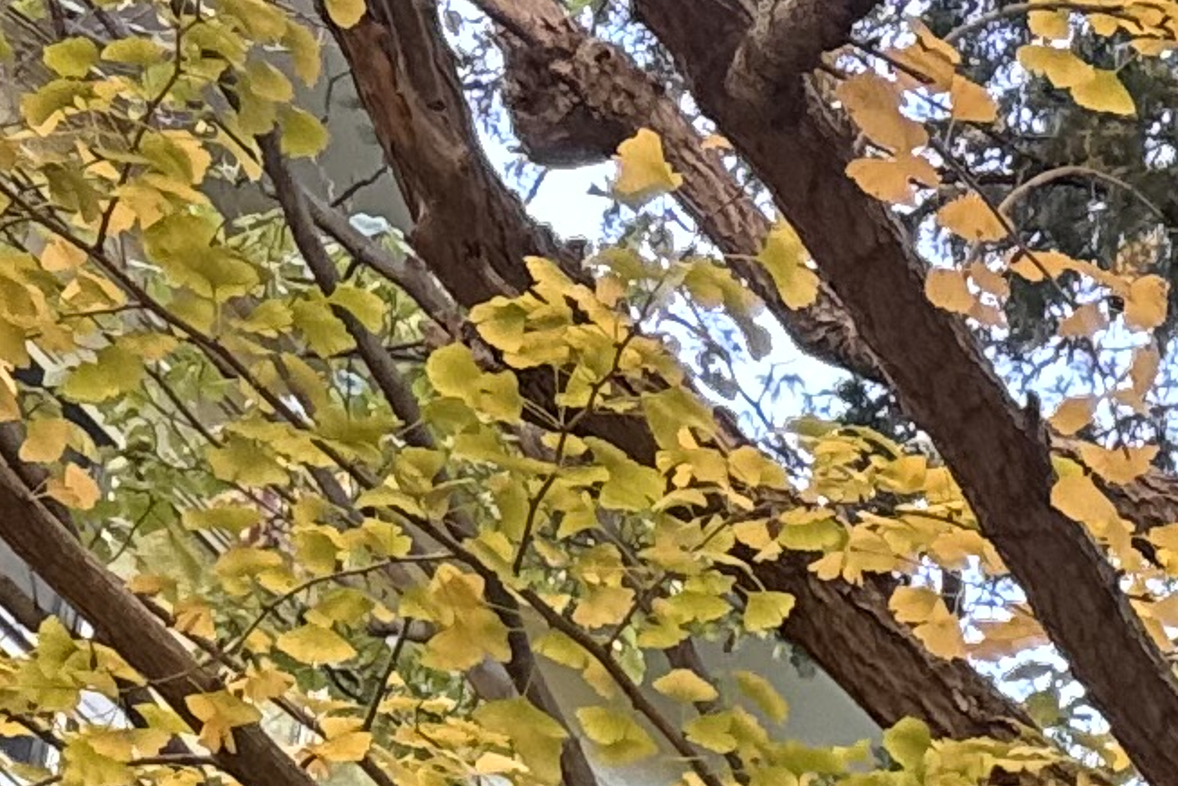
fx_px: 5039
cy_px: 2369
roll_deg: +0.7
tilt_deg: +16.5
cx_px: 3458
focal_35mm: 154
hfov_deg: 10.1
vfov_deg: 7.7
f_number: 1.78
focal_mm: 6.76
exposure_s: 1/121
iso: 160
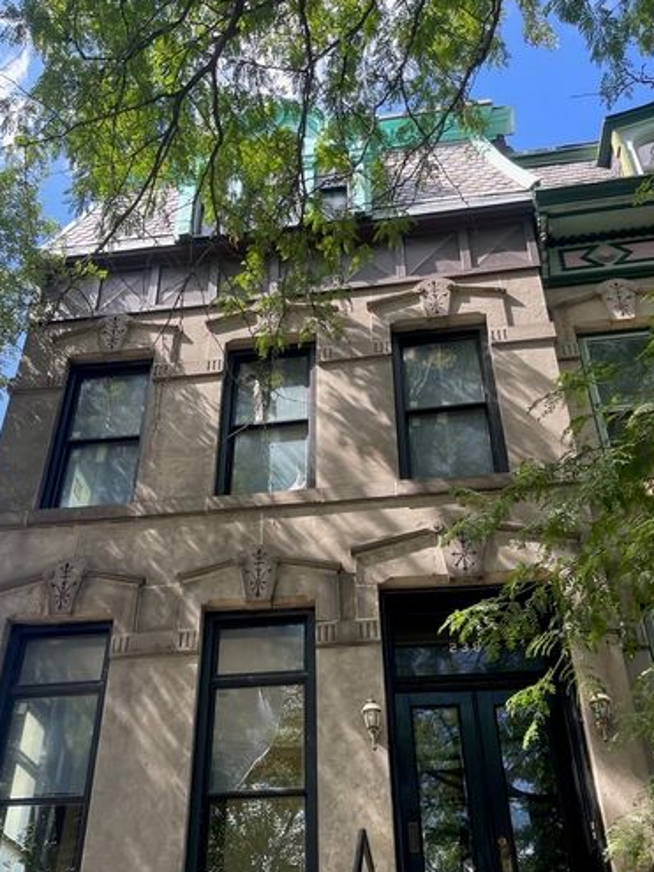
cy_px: 580
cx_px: 286
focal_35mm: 35
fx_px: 882
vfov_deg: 51.7
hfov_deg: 40.6
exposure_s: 1/452
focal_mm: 5.1
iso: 32
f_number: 1.6
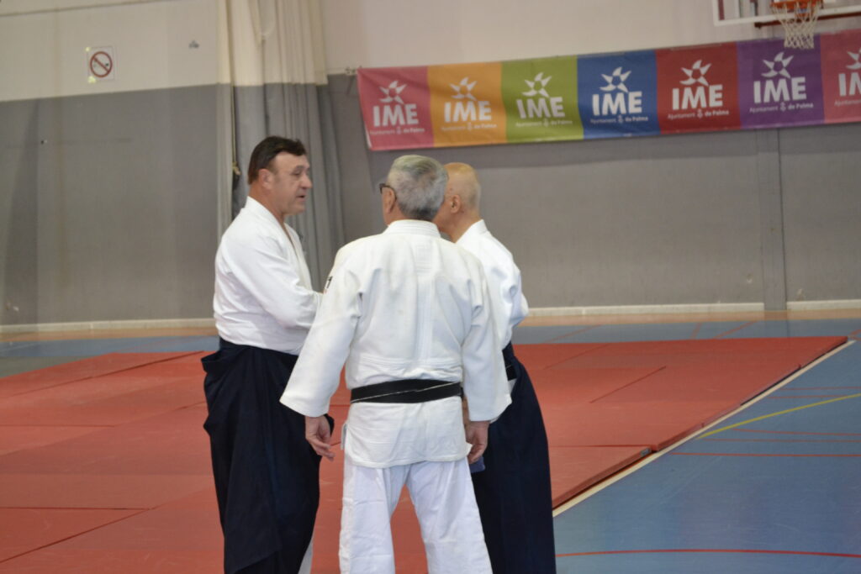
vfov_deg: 16.6
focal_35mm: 82
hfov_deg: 24.6
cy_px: 287
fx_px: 1973
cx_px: 430
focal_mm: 55
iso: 1600
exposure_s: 1/60
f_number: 5.6
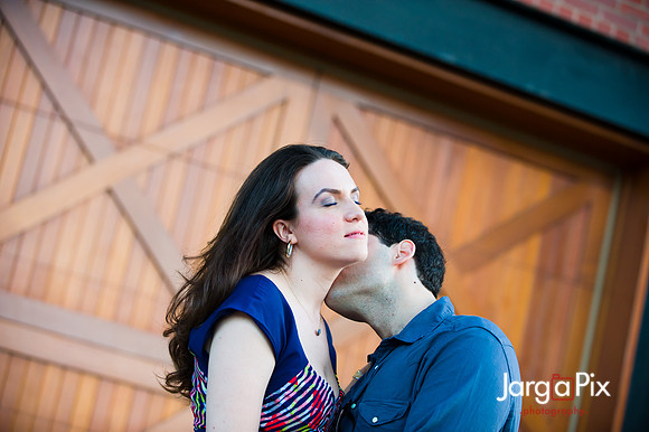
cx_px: 324
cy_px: 216
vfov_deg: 14.4
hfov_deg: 21.5
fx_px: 1712
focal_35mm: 95
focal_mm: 95
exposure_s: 1/125
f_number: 3.2
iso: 800
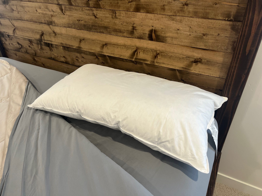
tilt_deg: -35.6
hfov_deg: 67.3
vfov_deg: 53.1
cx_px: 131
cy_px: 98
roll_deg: +1.8
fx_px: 197
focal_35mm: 26
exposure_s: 1/60
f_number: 1.6
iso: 80
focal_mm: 5.1
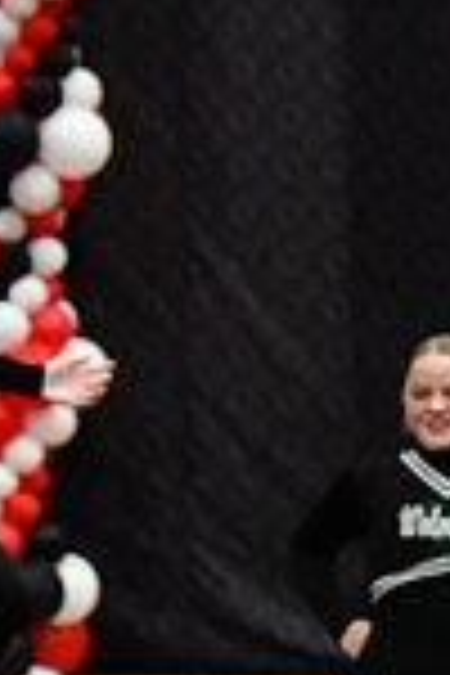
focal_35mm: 548
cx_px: 1269
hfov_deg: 2.5
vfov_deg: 3.8
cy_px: 506
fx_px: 10274
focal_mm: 95
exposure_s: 1/500
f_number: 3.5
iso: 4000
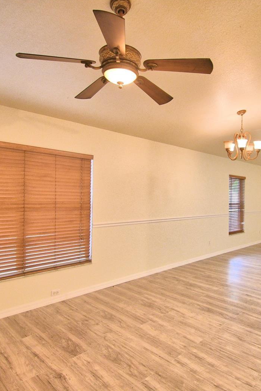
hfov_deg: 54.3
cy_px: 197
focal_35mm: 23
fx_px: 250
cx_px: 167
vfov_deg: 76.1
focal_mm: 10
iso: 720
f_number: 4.5
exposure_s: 1/30
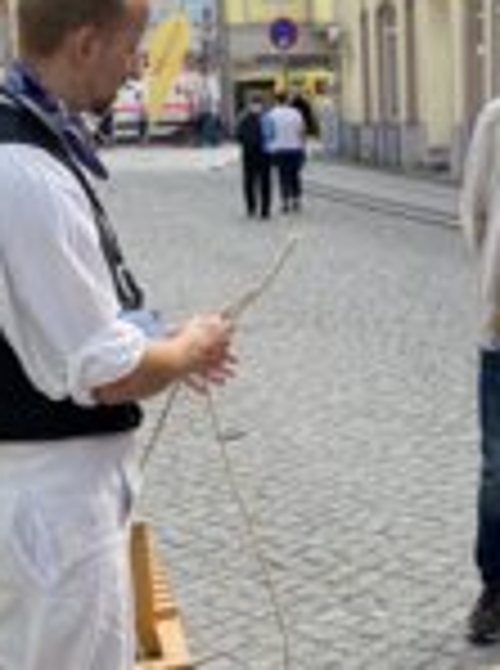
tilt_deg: -14.0
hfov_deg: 20.6
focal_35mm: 70
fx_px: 1354
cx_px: 432
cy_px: 490
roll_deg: +0.8
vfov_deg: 27.5
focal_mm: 4.25
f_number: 1.8
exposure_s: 1/898
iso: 32
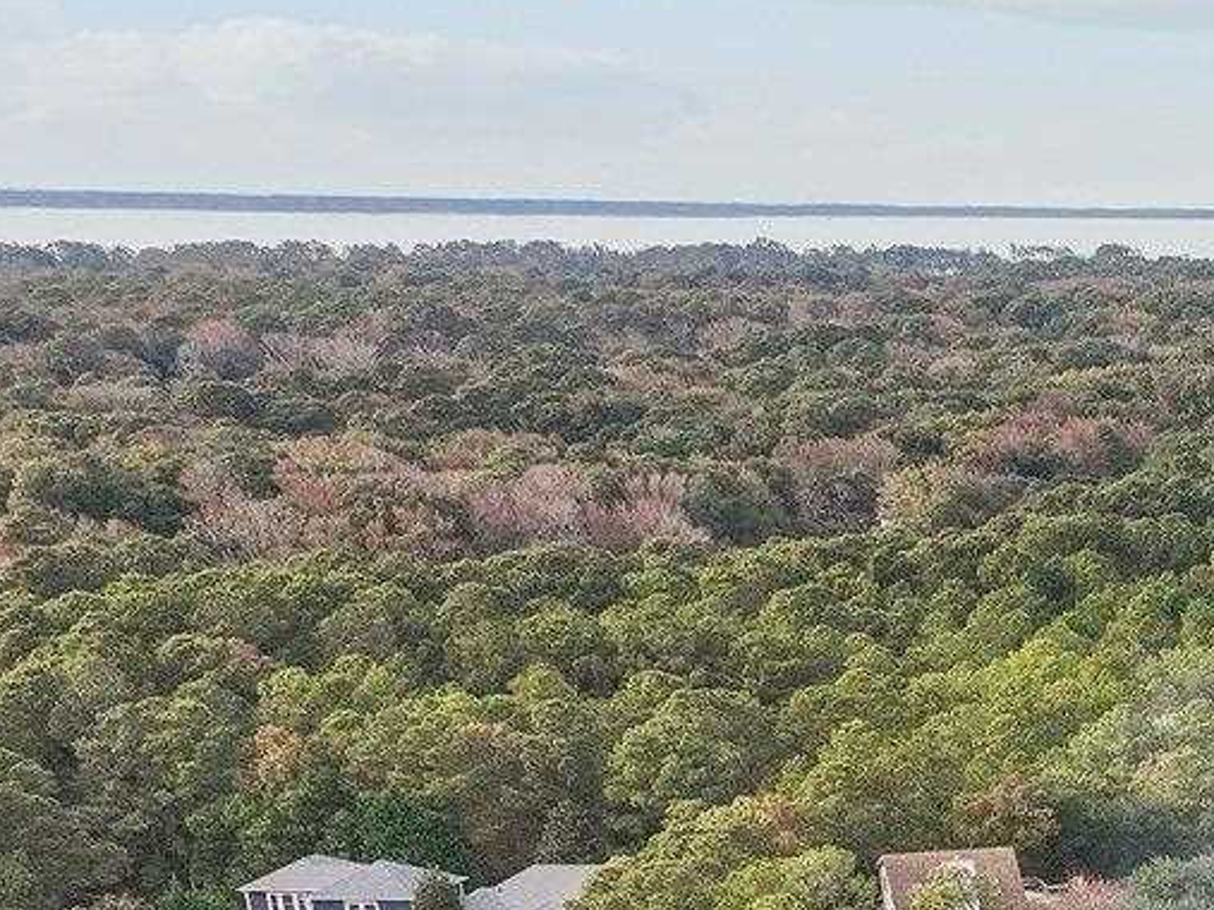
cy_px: 1502
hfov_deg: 16.6
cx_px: 2248
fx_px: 3401
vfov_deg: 14.0
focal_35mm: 97
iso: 190
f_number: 2.8
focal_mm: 12.29
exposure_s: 1/1000
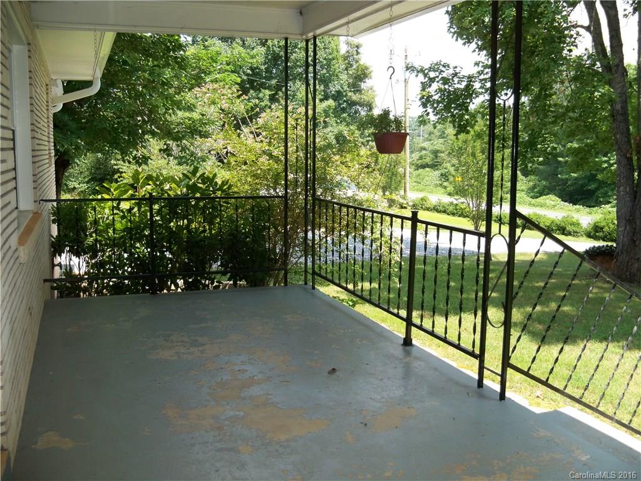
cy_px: 240
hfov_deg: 52.6
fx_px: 648
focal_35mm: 35
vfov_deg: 40.7
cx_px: 320
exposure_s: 1/160
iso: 64
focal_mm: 6.2
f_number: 3.5
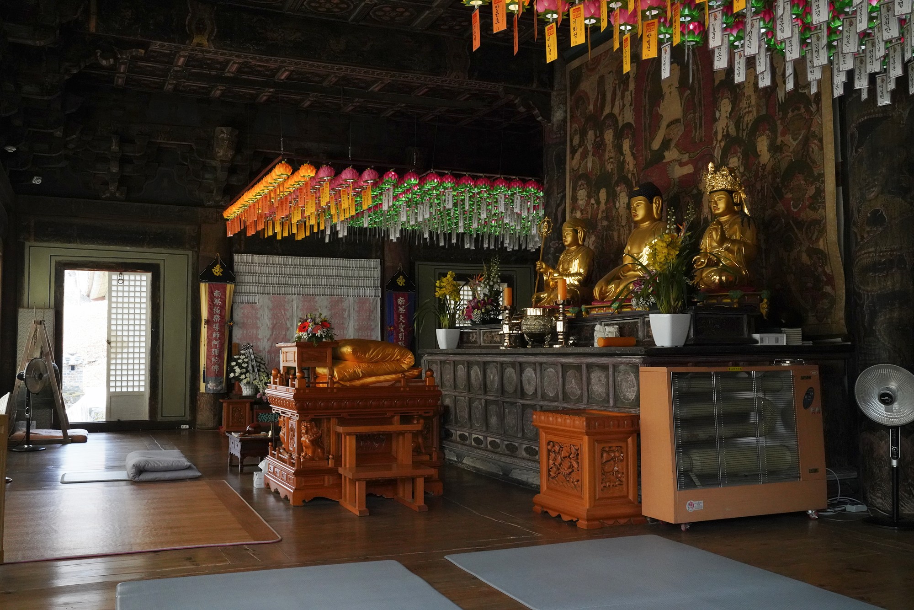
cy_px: 305
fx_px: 863
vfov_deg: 38.9
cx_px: 457
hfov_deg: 55.8
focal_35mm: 34
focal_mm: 34
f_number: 14
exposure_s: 1/100
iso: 6400
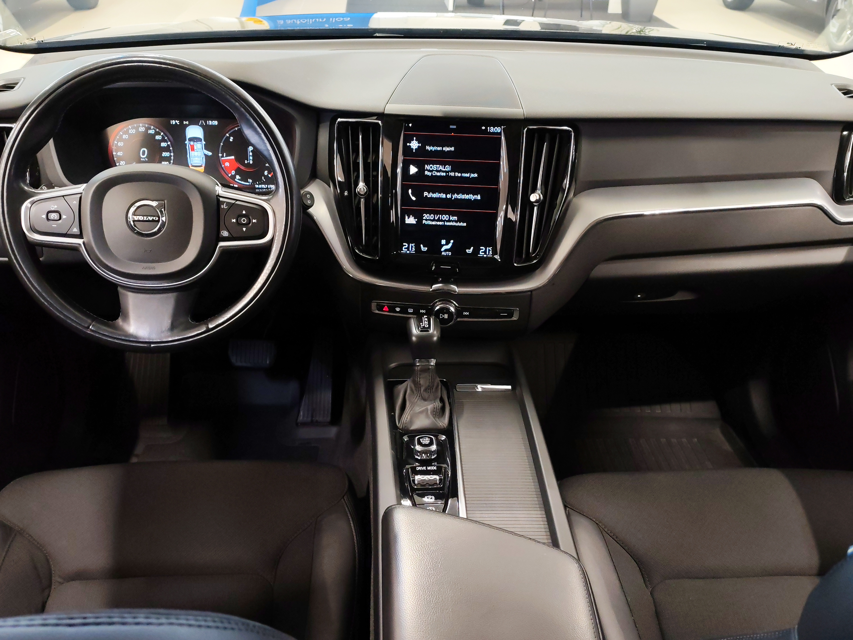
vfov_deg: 44.2
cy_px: 320
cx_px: 426
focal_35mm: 32
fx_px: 789
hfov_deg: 56.8
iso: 800
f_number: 1.9
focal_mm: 6.12
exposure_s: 1/50
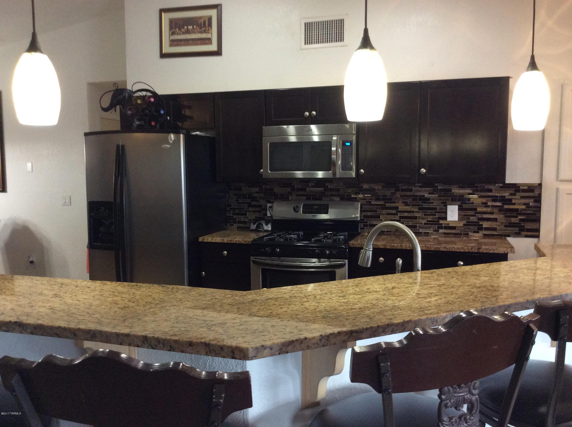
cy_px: 214
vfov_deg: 44.1
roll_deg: +1.5
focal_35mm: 32
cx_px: 286
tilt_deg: -6.4
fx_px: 528
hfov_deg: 56.9
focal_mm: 3.3
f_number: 2.4
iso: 160
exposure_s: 1/24
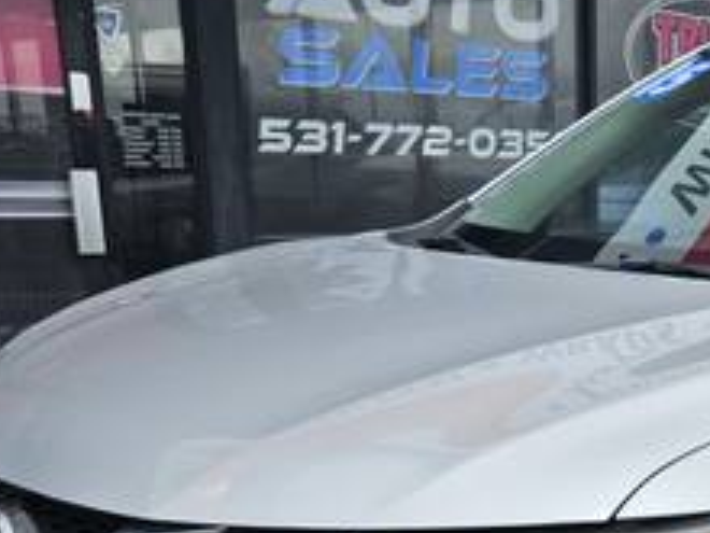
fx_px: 1374
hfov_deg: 27.2
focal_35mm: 67
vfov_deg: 21.0
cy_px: 569
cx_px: 723
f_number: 1.8
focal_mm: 5.4
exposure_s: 1/1033
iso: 25
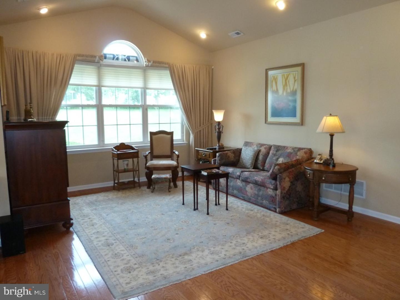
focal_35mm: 25
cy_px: 150
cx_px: 200
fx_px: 289
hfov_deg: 69.4
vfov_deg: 54.9
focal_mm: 4.1
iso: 200
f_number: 3.3
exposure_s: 1/30
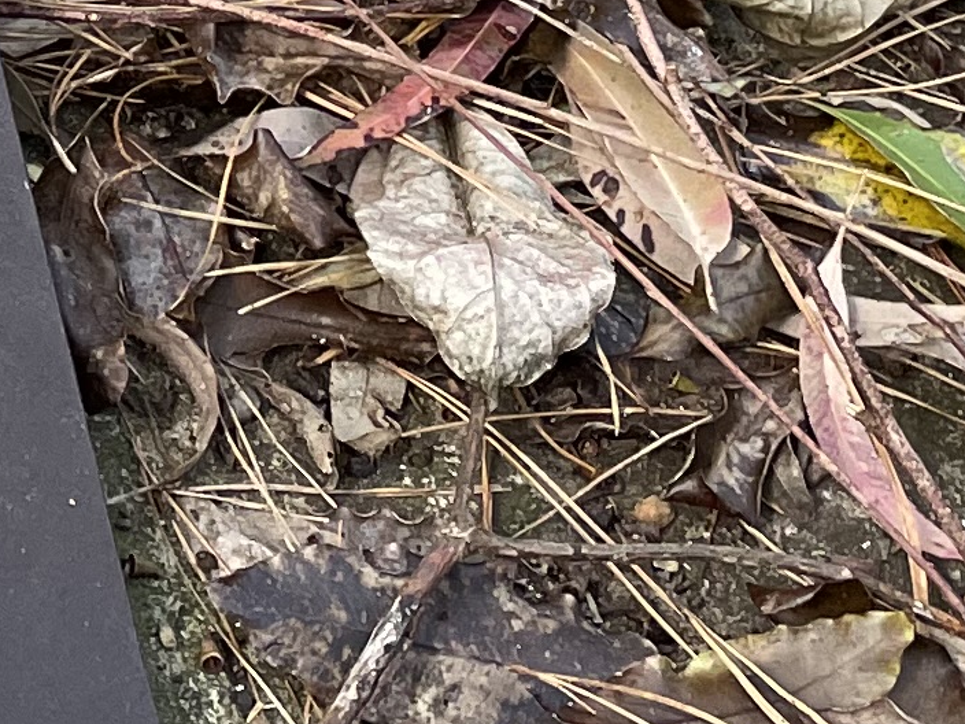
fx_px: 4154
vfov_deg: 9.3
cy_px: -764
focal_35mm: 149
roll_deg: -2.1
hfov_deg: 12.2
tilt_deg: -34.5
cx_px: -742
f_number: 1.6
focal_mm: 4.2
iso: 125
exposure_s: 1/118
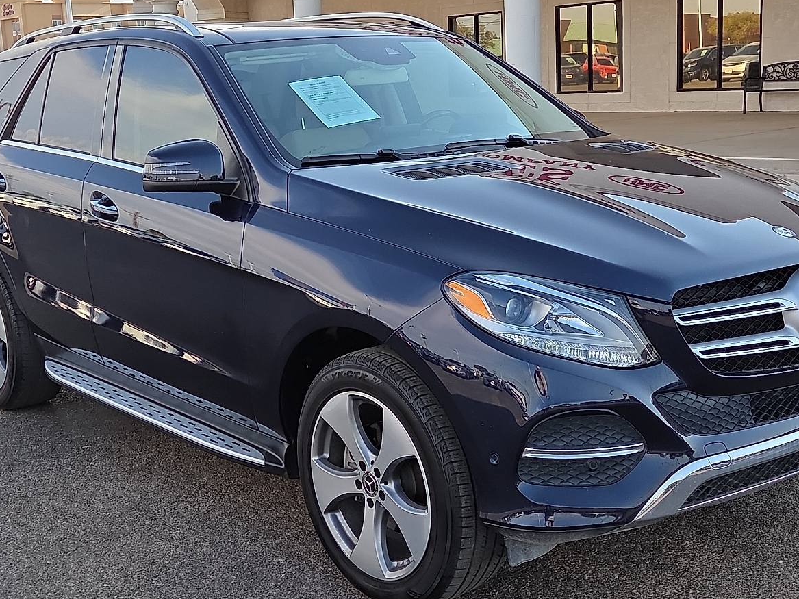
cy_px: 283
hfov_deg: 39.7
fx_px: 1108
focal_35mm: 48
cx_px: 401
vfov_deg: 30.3
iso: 25
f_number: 1.8
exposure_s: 1/667
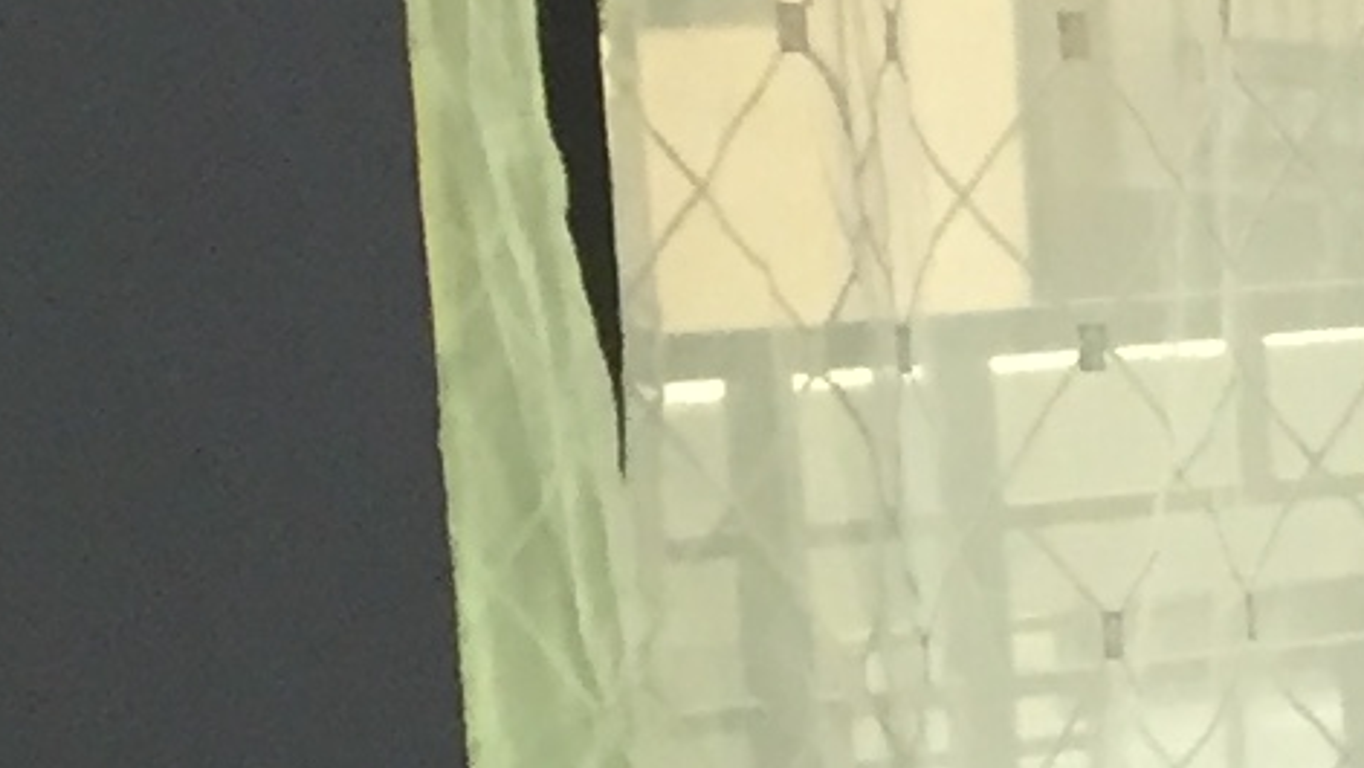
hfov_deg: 8.3
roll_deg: +0.1
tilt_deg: -8.8
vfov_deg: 5.5
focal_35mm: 219
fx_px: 7921
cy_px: 756
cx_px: 4138
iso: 64
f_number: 2.2
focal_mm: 4.15
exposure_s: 1/33
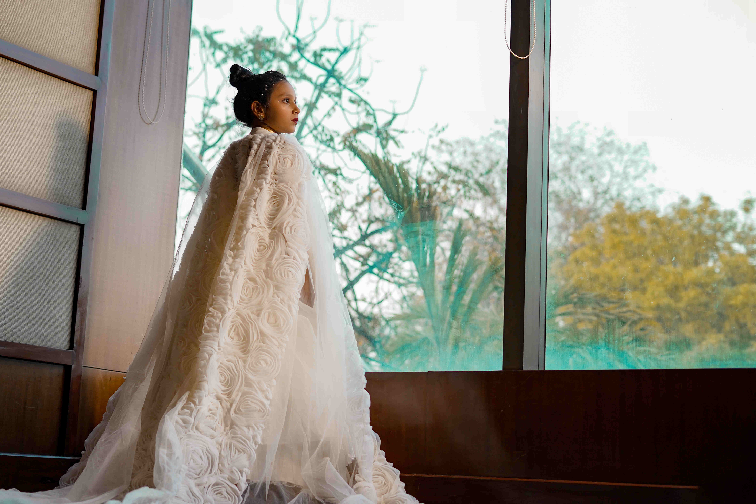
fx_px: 1197
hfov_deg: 35.0
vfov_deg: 23.8
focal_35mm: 57
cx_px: 344
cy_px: 238
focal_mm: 50
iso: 800
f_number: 2.8
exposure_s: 1/250
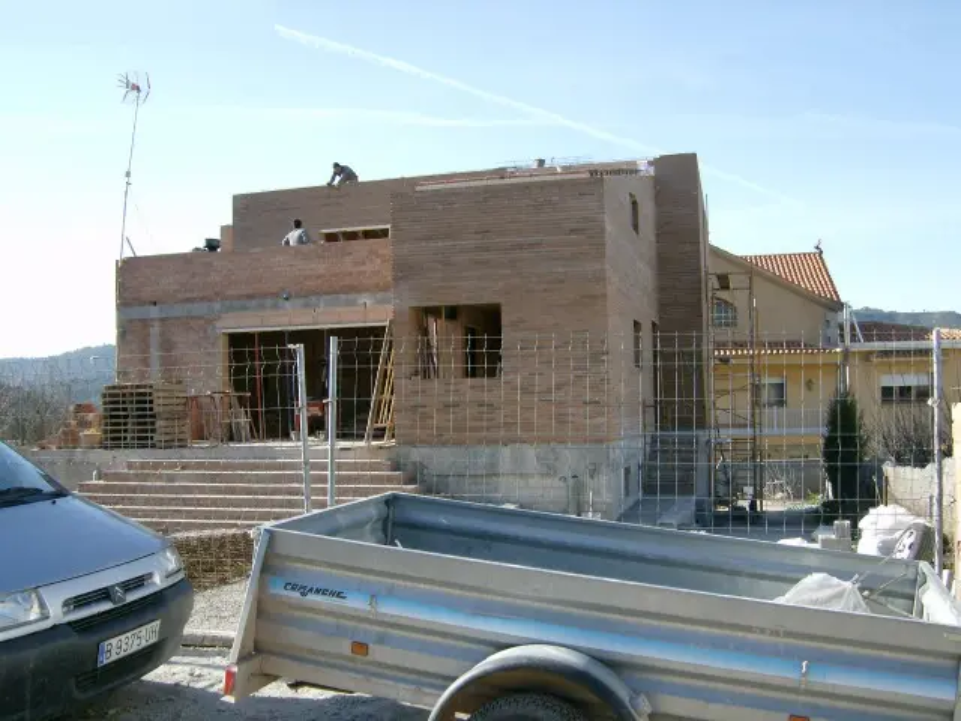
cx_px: 480
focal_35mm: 36
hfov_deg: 51.4
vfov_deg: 39.7
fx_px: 999
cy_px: 360
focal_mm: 6
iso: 100
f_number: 4.7
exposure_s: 1/322
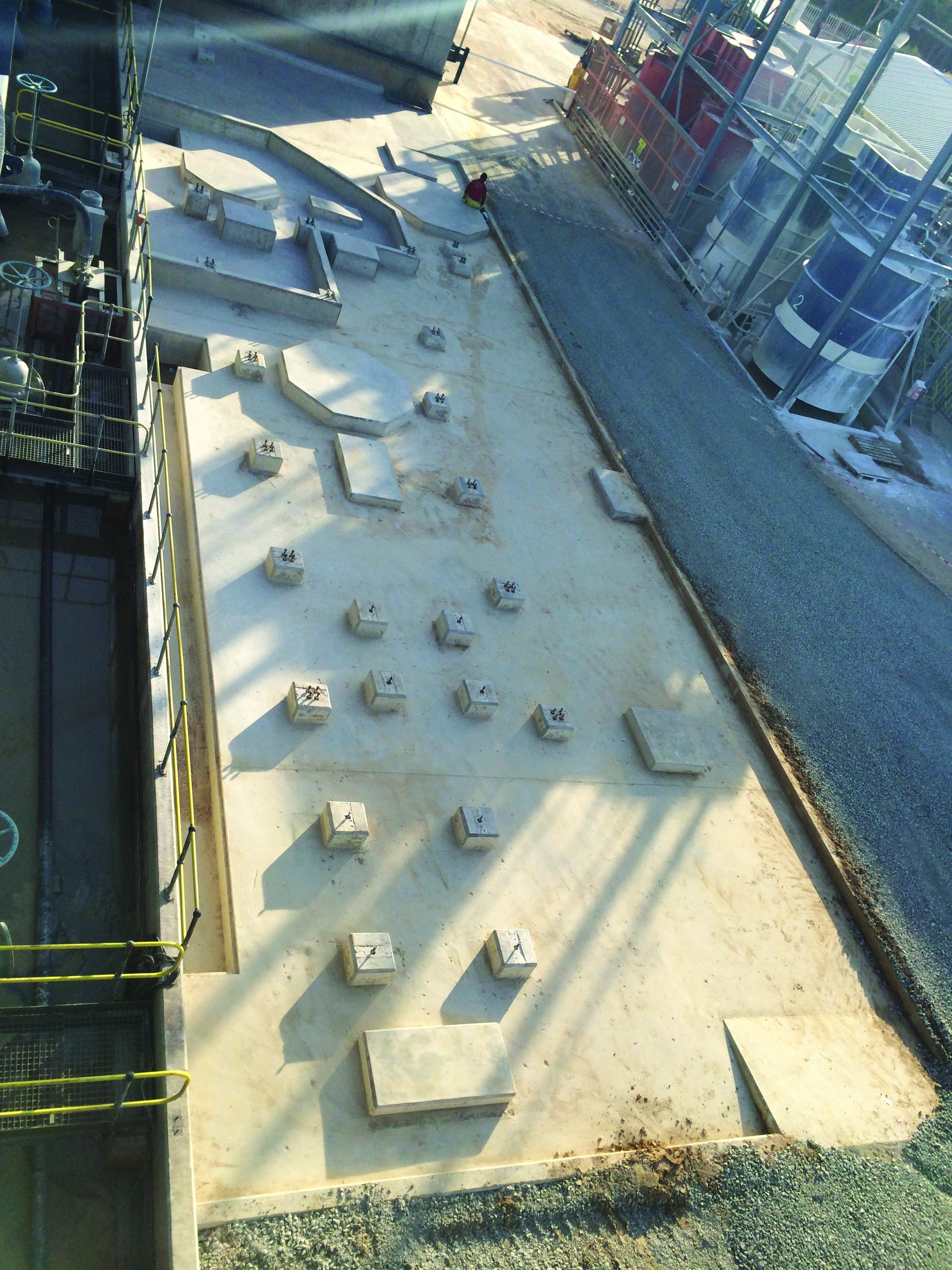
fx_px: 1100
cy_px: 635
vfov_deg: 60.0
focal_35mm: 30
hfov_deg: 46.8
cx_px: 476
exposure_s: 1/1109
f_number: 2.2
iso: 32
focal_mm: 4.12
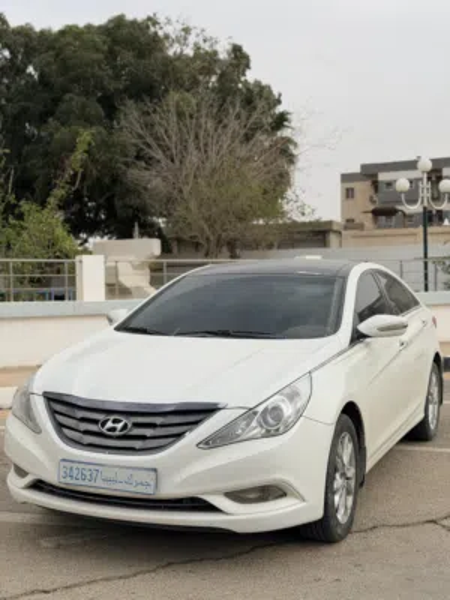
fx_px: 832
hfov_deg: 30.3
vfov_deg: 39.7
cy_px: 300
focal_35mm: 48
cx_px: 225
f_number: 1.78
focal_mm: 6.76
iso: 64
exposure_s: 1/3891
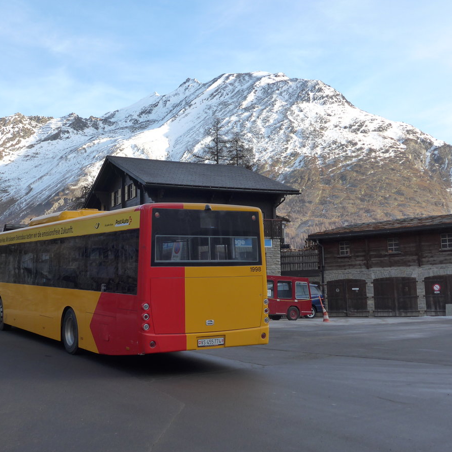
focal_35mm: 43
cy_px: 227
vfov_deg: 39.2
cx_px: 149
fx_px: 635
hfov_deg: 38.7
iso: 125
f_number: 2.8
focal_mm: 7.5
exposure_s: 1/640
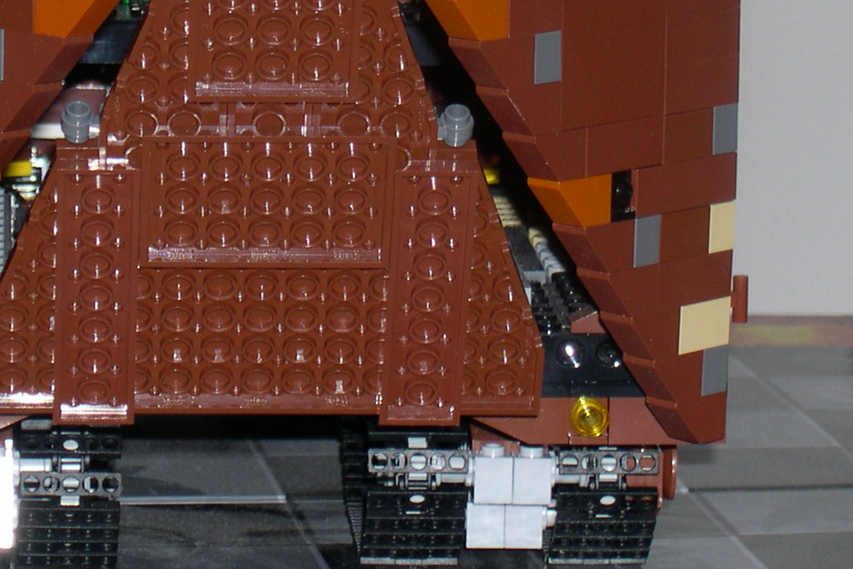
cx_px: 289
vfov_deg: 6.3
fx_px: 5118
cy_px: 14
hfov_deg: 9.5
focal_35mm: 216
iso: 100
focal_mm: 21.6
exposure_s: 1/60
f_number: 4.8
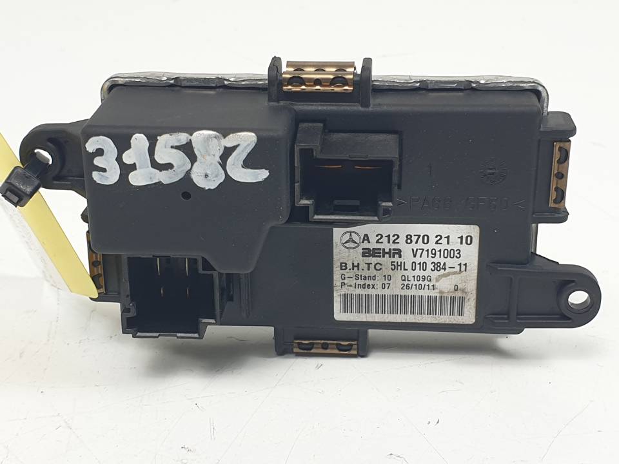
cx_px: 310
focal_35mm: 26
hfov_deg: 67.3
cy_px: 232
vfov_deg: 53.1
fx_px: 465
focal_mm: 4.3
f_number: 2.4
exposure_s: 1/157
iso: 50
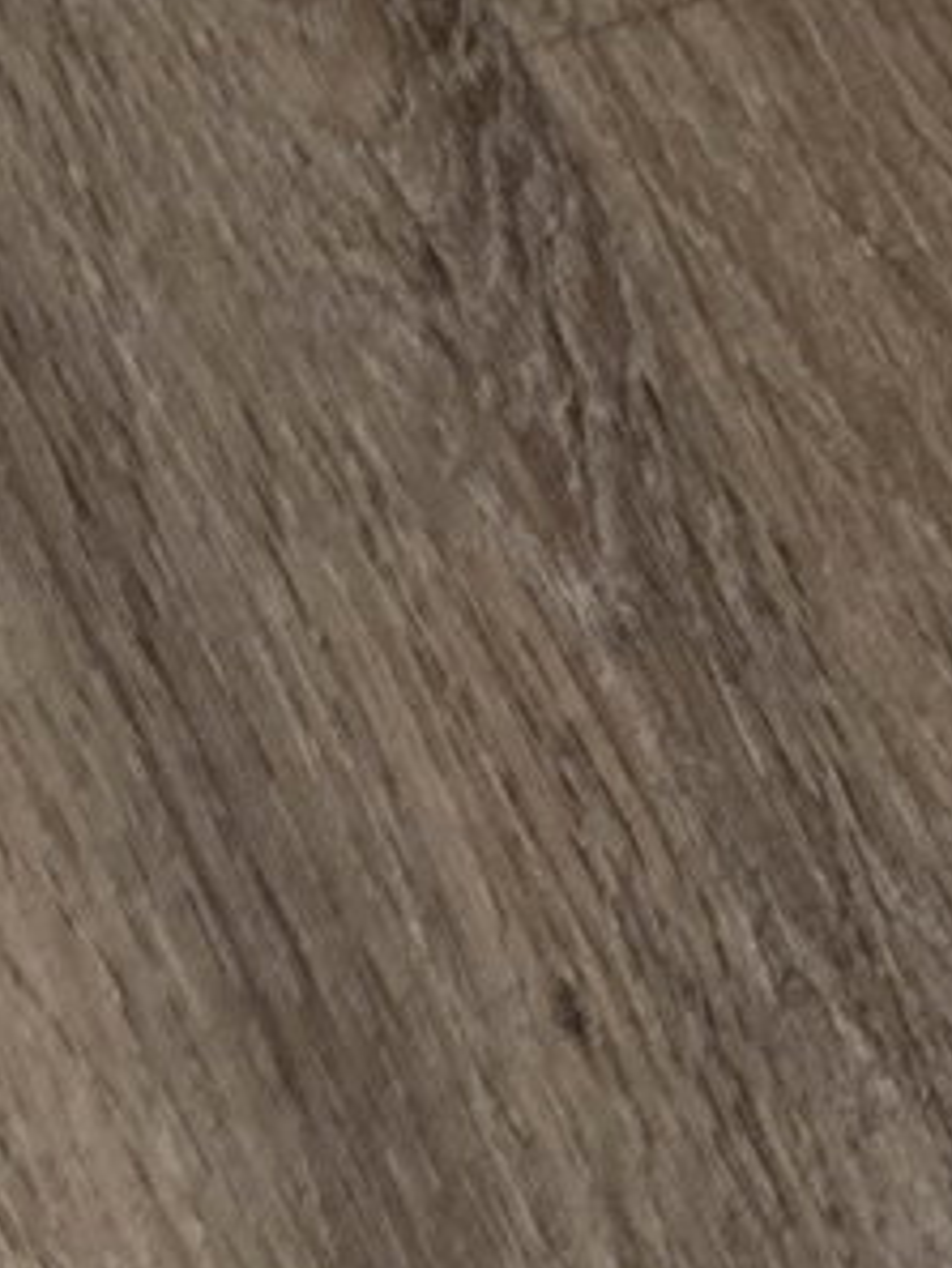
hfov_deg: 11.0
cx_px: -572
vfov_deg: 11.5
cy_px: 3413
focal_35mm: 128
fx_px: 4690
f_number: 1.8
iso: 1600
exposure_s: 1/100
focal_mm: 5.4
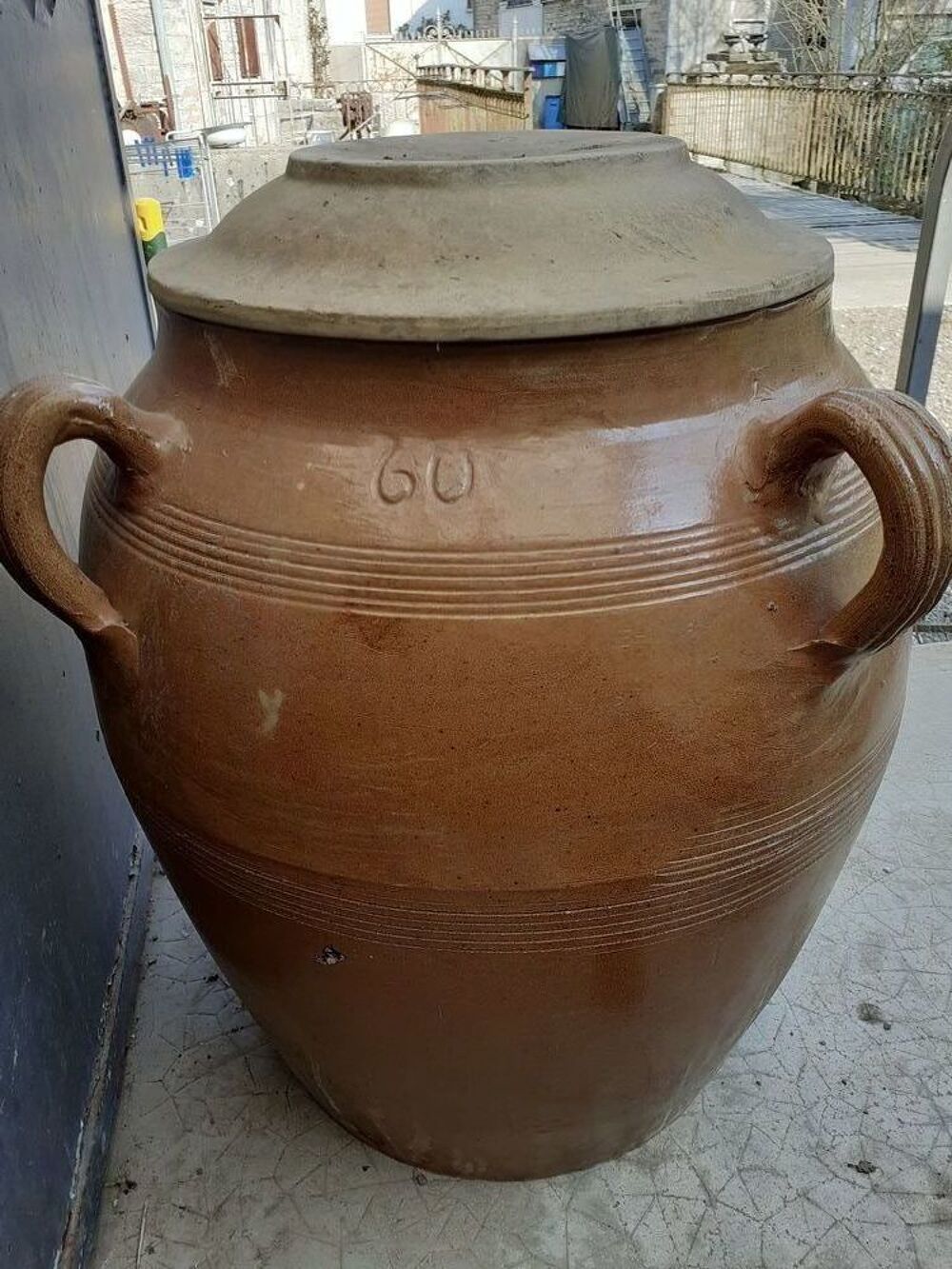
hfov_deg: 51.4
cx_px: 476
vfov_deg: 65.3
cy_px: 634
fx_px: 990
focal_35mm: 27
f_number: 1.9
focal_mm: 3.6
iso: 40
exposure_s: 1/255
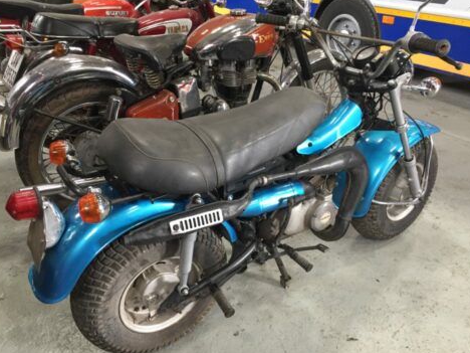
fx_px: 421
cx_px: 237
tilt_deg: -28.3
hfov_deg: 58.4
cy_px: 184
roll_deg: -3.0
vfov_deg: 45.4
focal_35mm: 31
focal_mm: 4.15
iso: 160
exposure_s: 1/33
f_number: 2.2
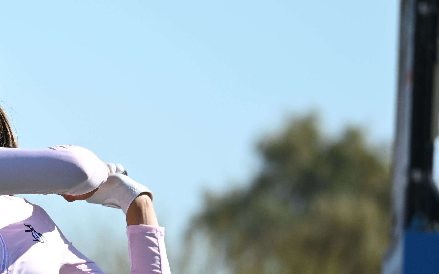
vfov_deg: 1.3
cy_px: 211
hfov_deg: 2.1
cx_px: -29
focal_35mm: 983
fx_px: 11760
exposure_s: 1/500
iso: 125
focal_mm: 250
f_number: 6.3
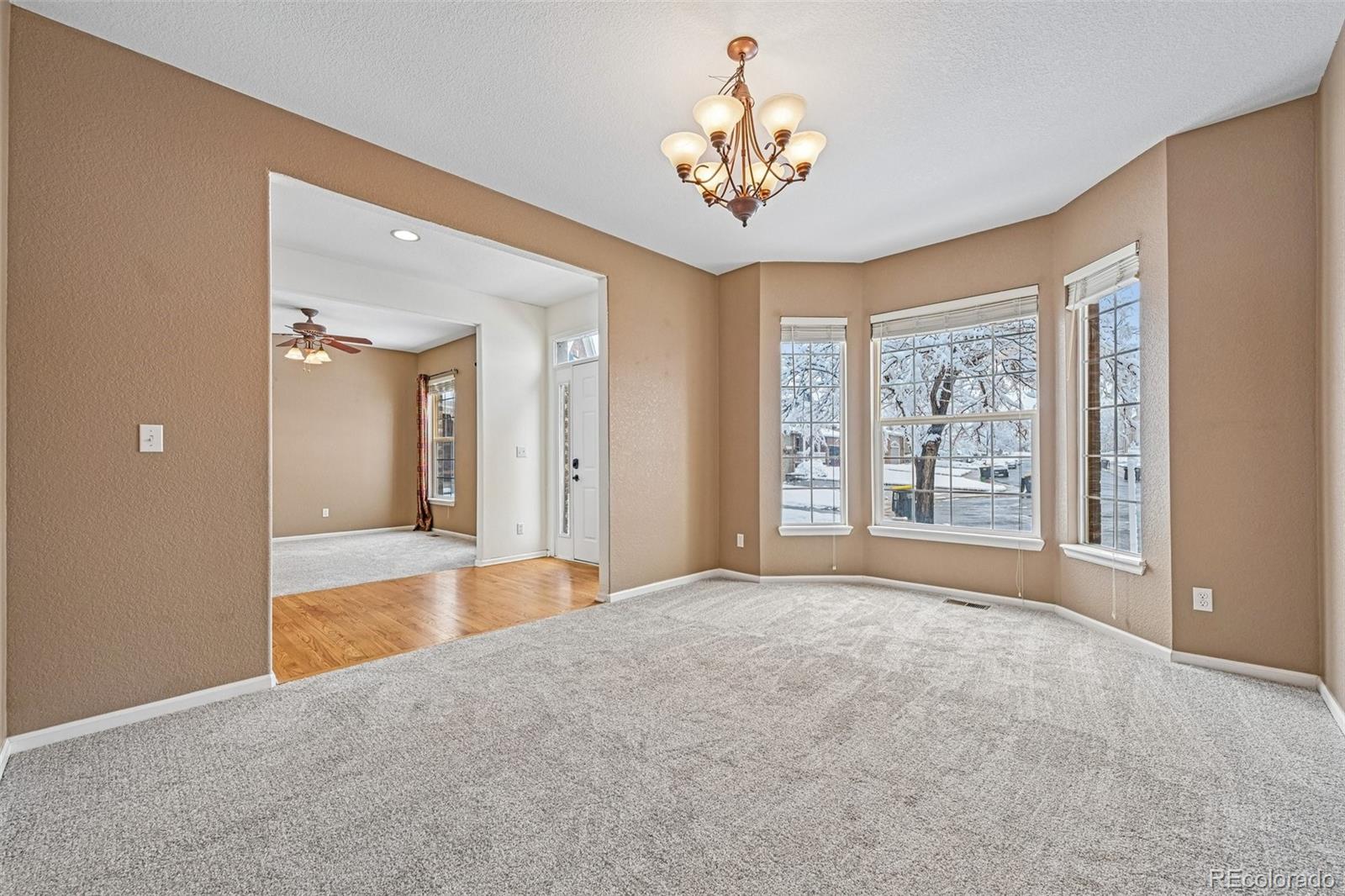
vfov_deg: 81.2
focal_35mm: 14
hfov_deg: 104.3
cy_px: 448
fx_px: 523
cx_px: 672
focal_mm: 14
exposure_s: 1/15
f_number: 11
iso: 110
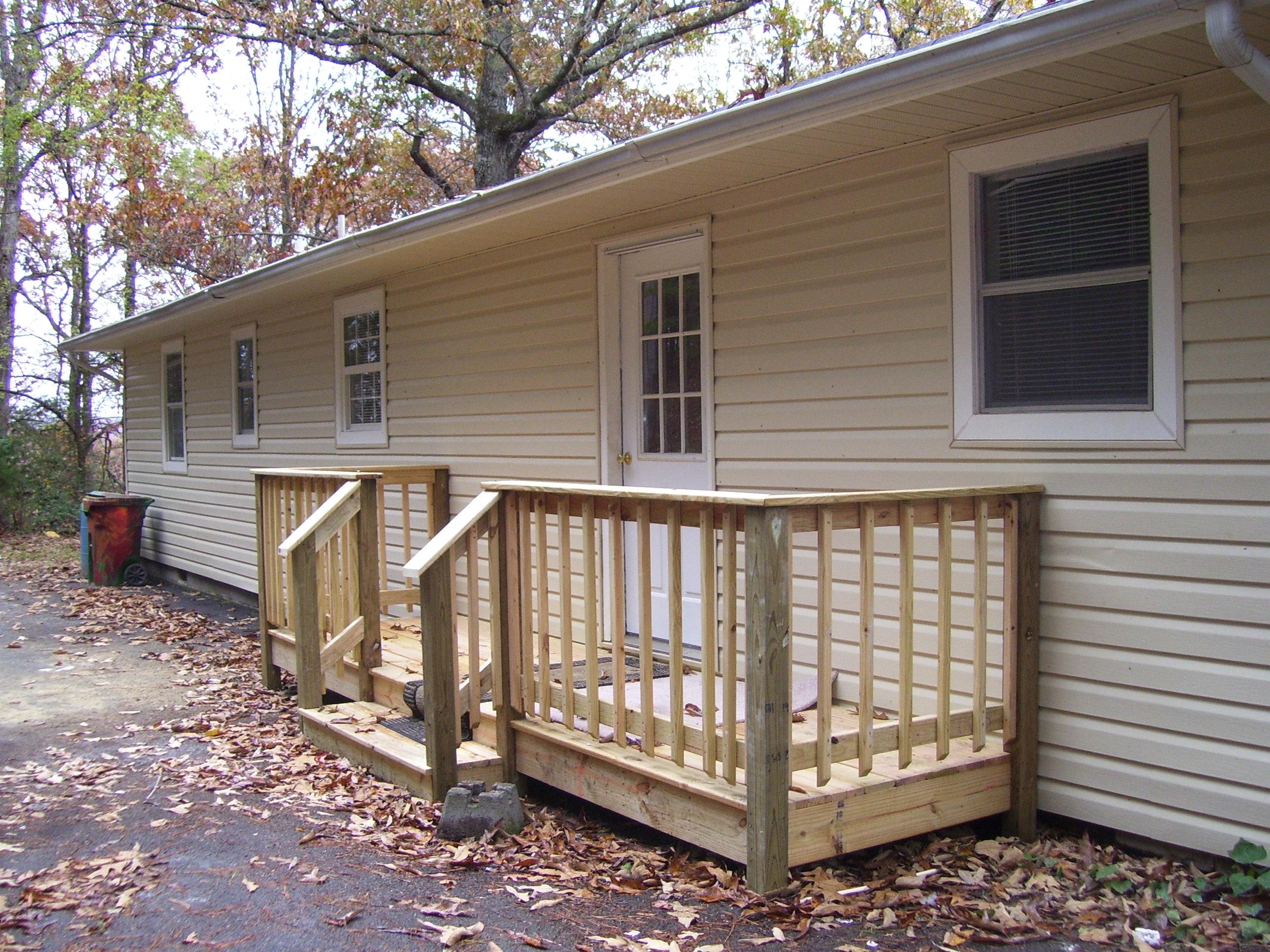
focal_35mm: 37
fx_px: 1357
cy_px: 476
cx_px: 635
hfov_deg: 50.1
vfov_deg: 38.7
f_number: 2.7
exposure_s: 1/90
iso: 125
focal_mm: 6
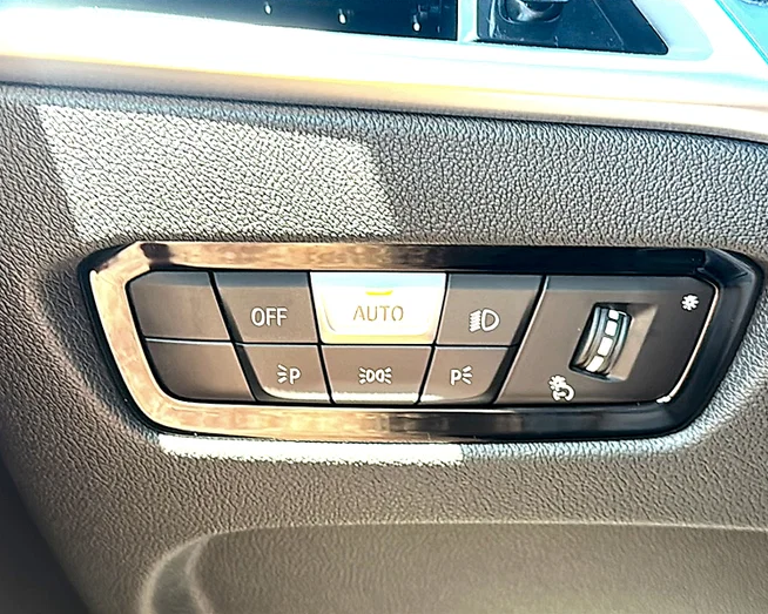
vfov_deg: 32.7
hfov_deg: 40.3
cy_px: 307
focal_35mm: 46
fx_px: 1045
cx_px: 391
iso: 100
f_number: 1.78
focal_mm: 6.86
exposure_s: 1/98
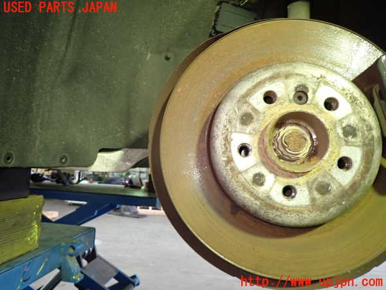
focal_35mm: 25
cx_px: 193
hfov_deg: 69.4
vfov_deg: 54.9
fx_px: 279
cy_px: 145
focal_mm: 4.5
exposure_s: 1/30
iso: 500
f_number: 2
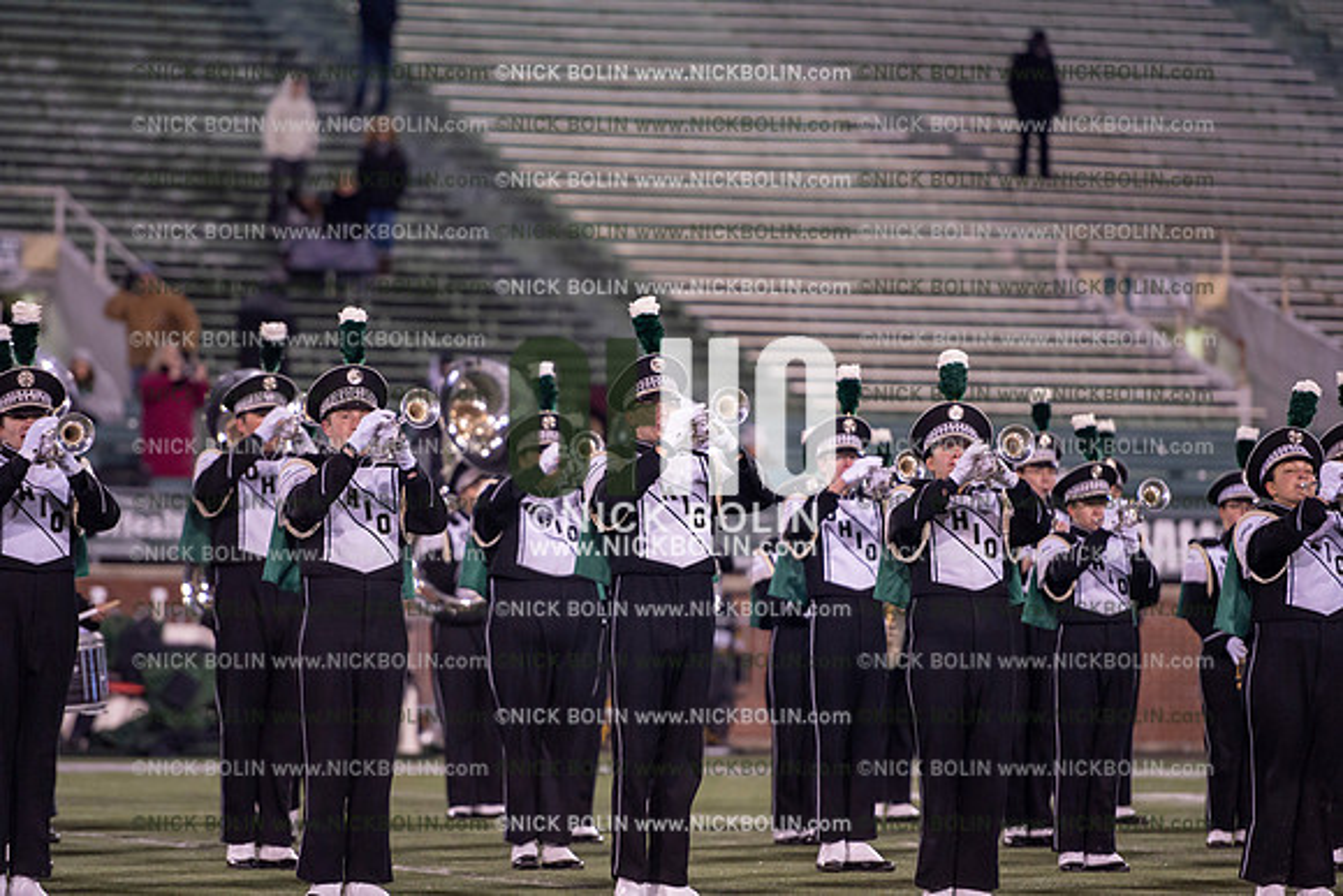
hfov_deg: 10.3
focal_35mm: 200
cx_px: 672
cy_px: 448
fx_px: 7463
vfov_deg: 6.9
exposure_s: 1/1250
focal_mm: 200
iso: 2500
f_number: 2.8
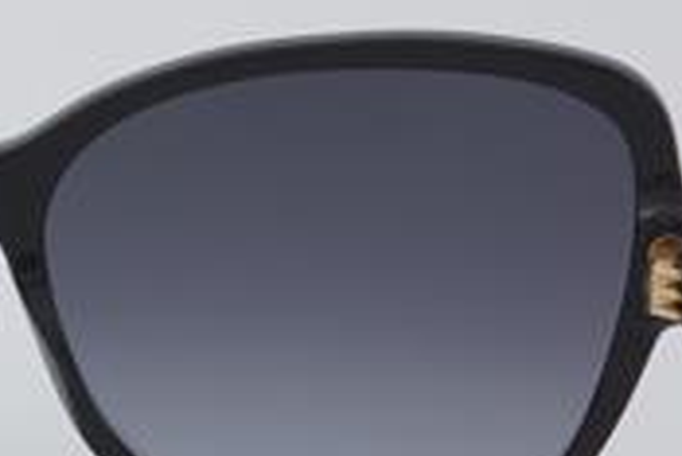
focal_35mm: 188
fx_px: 3567
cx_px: -35
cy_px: 320
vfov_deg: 7.3
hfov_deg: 10.8
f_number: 32
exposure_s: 1/4
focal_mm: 55
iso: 100
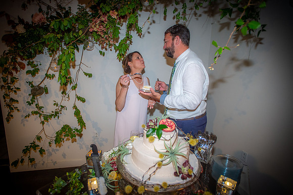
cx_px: 146
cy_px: 98
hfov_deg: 93.3
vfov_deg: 70.4
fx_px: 138
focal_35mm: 17
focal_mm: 17
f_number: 2.8
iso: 1600
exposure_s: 1/80
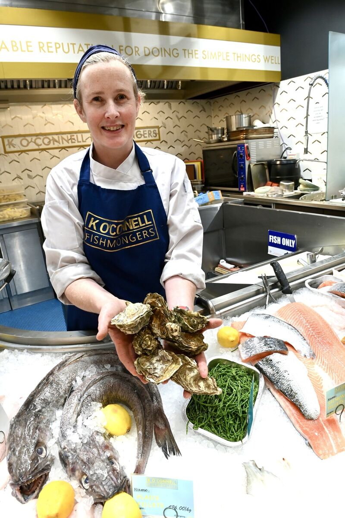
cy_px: 259
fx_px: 345
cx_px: 172
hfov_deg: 53.1
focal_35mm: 24
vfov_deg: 73.7
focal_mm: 24
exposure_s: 1/125
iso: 2500
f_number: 5.6
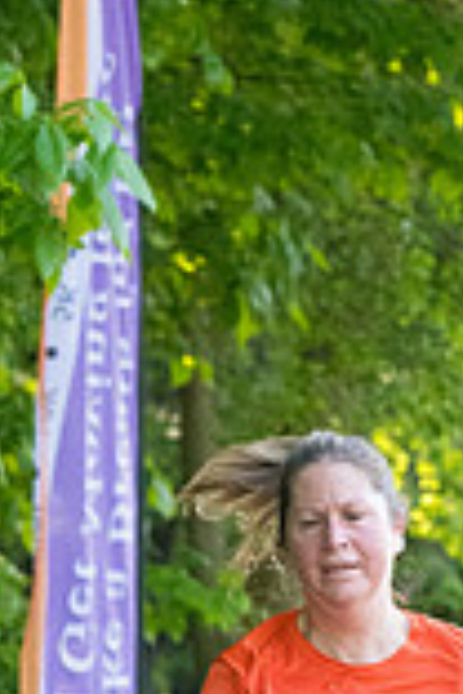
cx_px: 345
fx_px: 10185
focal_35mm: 528
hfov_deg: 2.6
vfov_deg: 3.9
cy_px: 912
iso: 3200
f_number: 5.6
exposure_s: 1/1250
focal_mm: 122
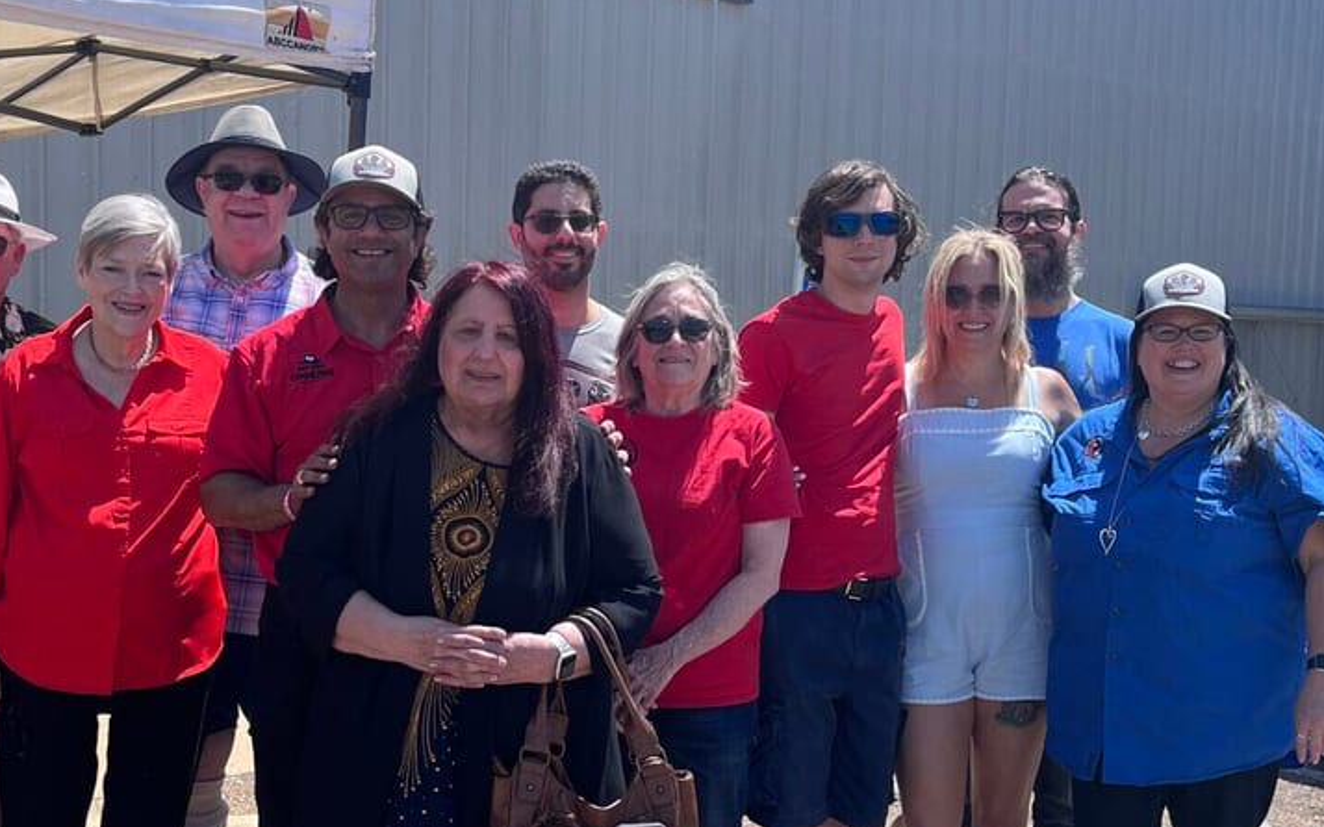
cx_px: 540
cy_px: 573
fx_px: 1335
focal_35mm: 37
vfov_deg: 34.0
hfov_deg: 52.4
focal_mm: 5.1
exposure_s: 1/1695
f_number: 1.6
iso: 50
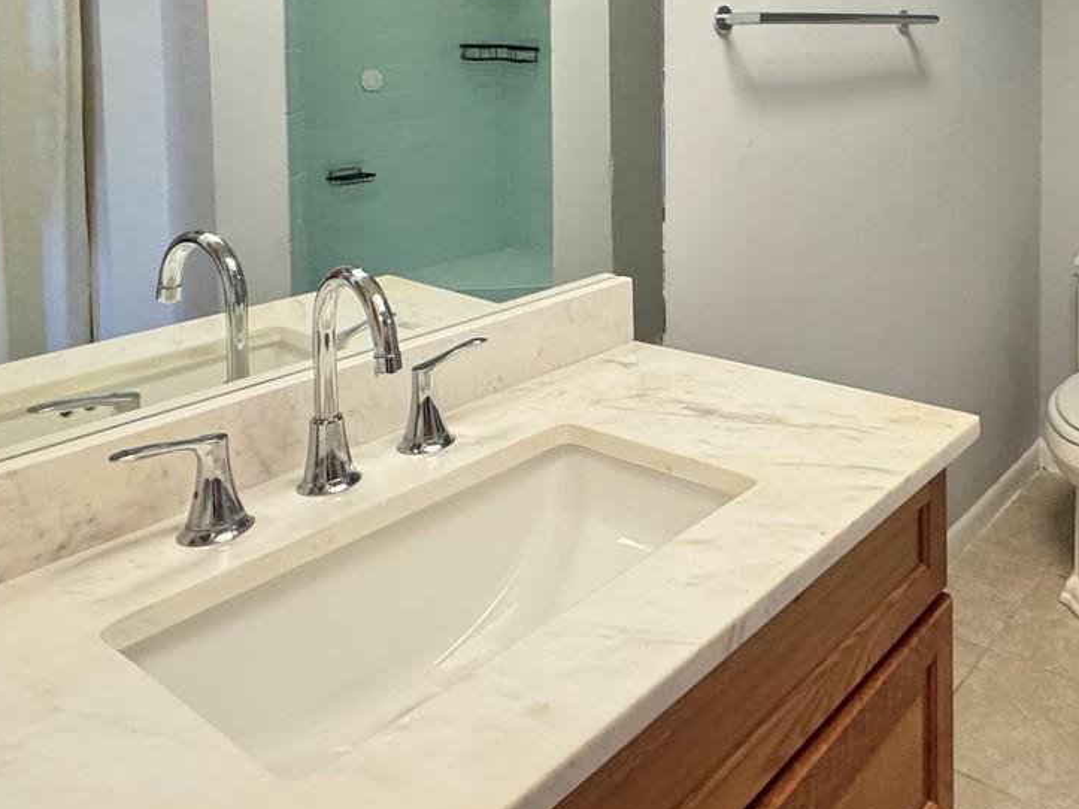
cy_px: 76
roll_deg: +0.3
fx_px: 966
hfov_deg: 54.9
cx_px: 842
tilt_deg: -3.0
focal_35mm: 31
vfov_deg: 41.7
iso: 320
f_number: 2.2
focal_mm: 2.22
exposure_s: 1/60
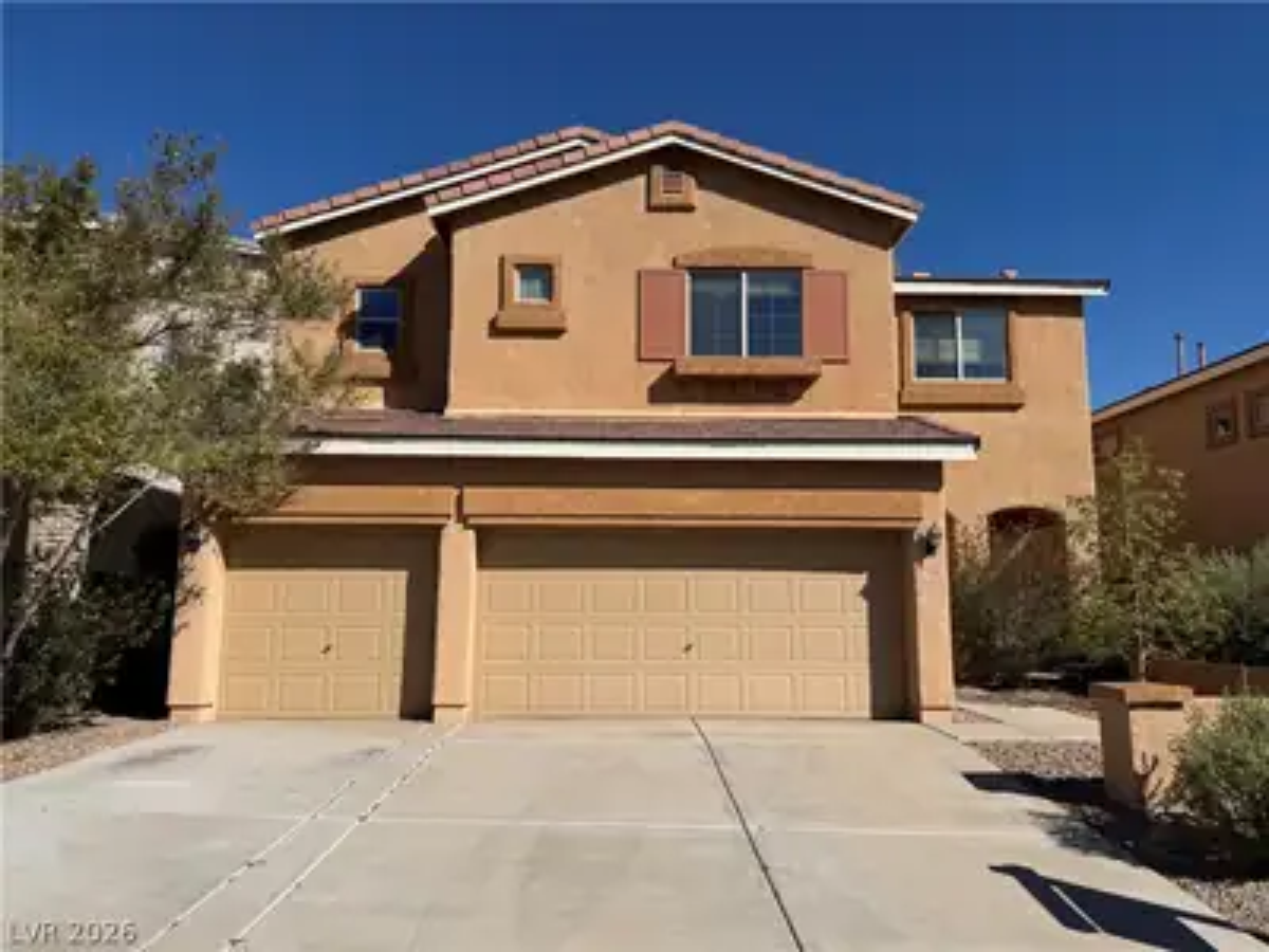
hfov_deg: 71.6
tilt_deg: +8.0
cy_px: 476
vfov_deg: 56.8
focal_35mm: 24
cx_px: 634
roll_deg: -2.1
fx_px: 880
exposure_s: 1/8130
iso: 80
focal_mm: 6.76
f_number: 1.78
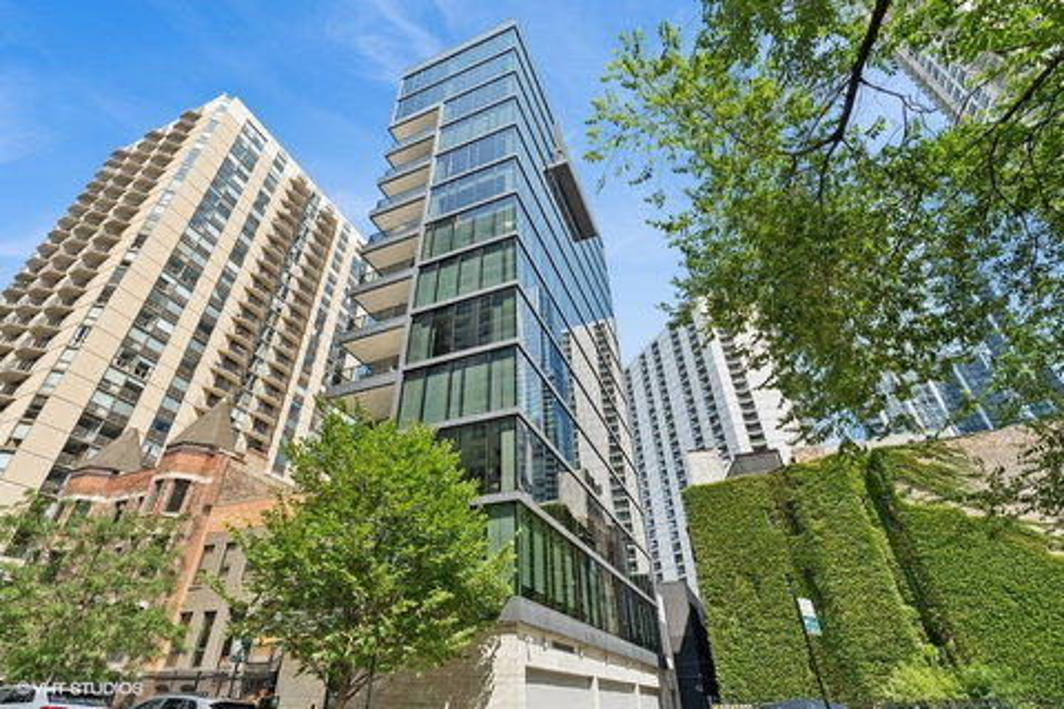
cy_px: 354
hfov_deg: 96.7
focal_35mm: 16
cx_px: 532
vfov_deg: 73.7
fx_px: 473
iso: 250
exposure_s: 1/400
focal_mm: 16
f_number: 8
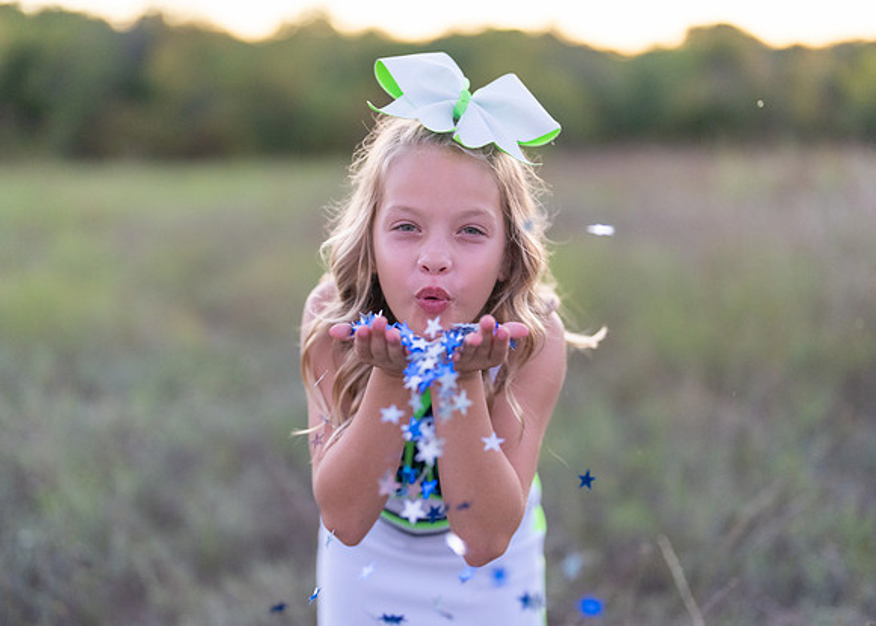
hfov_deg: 33.4
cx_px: 428
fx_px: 1459
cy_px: 305
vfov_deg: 24.2
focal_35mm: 59
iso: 1250
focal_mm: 50
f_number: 1.2
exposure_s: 1/800
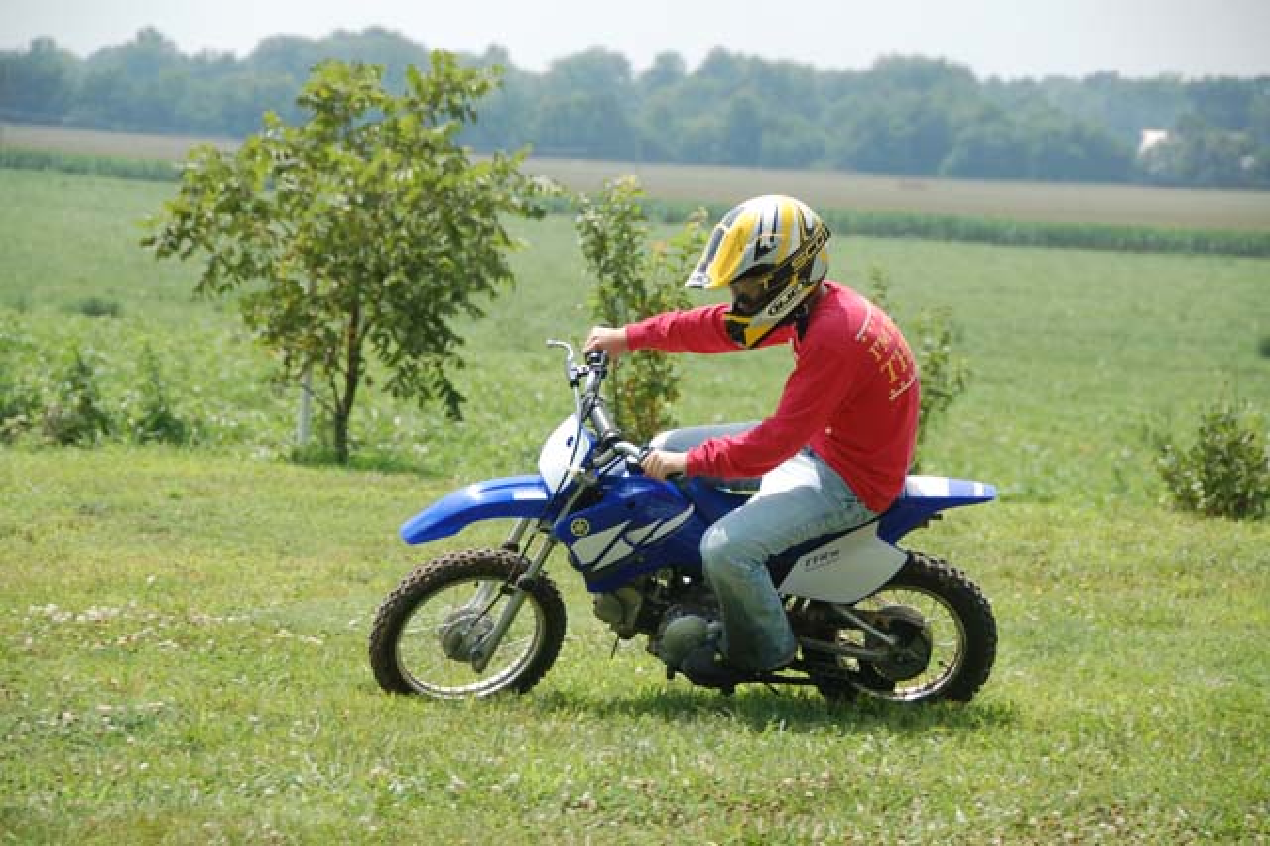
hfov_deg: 13.0
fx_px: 5553
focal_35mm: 158
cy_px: 423
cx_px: 635
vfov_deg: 8.7
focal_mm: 105
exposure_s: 1/500
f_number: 5.6
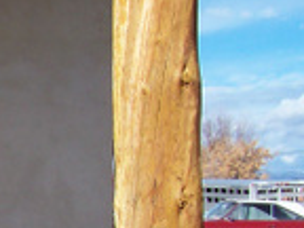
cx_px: -287
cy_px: 300
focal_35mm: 147
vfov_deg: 9.9
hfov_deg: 12.1
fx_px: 1291
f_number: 4
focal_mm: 5.85
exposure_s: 1/500
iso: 64
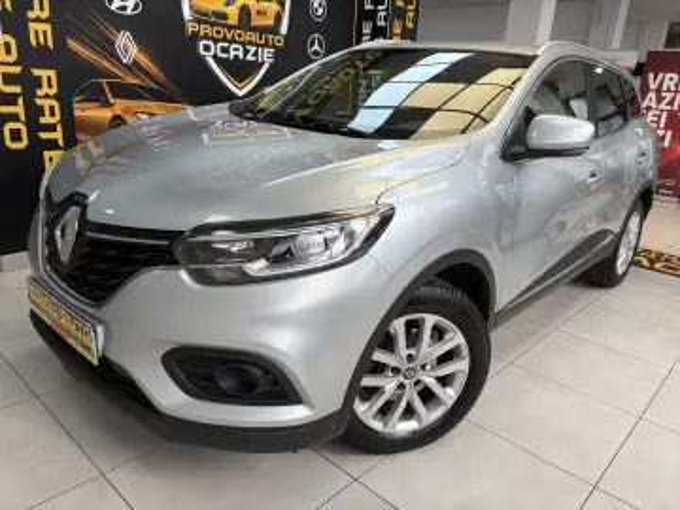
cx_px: 340
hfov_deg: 67.3
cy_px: 255
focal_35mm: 26
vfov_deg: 53.1
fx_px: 511
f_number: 1.6
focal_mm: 5.96
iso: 40
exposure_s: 1/230
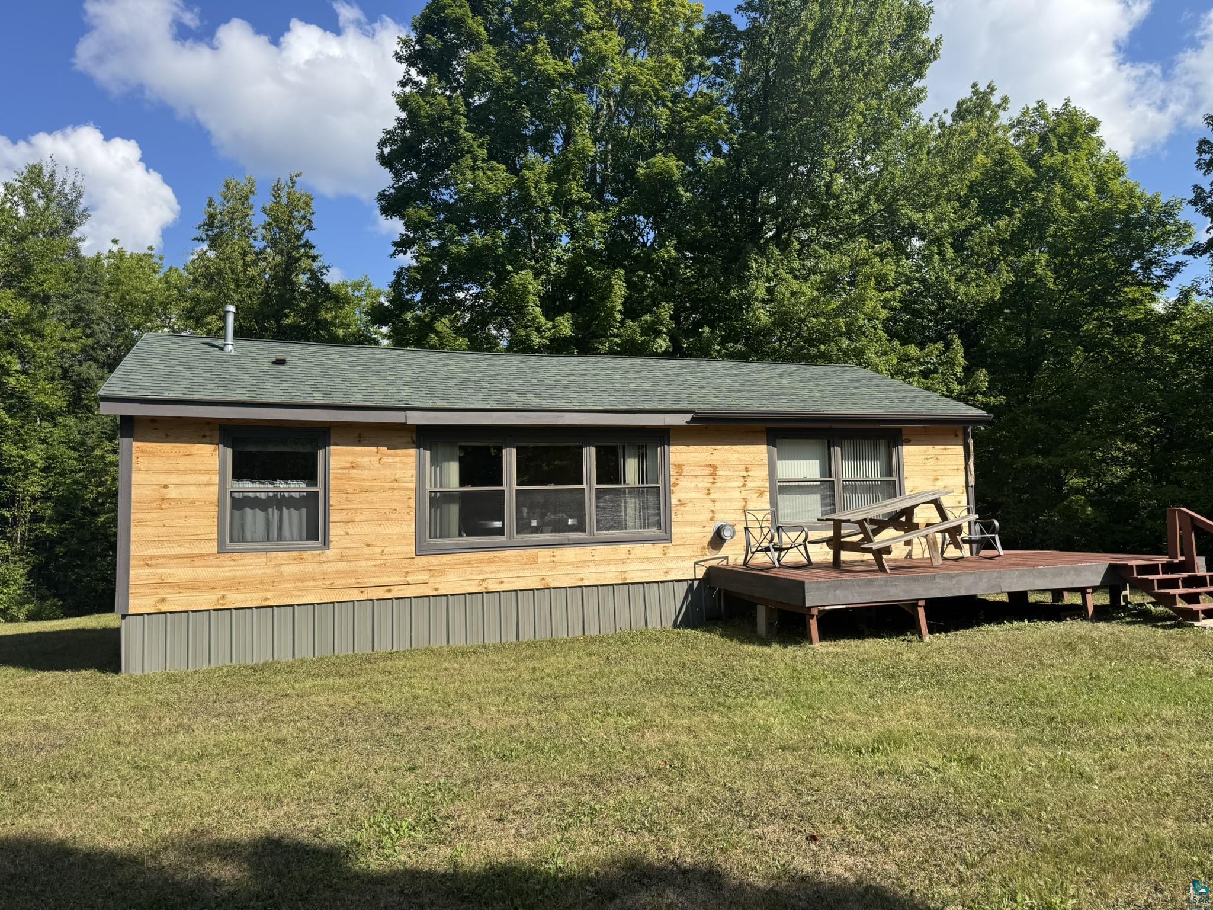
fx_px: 841
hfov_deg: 71.6
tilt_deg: +3.6
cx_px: 606
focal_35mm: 24
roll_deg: +0.9
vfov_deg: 56.8
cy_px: 455
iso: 80
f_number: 1.78
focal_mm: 6.76
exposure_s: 1/3597
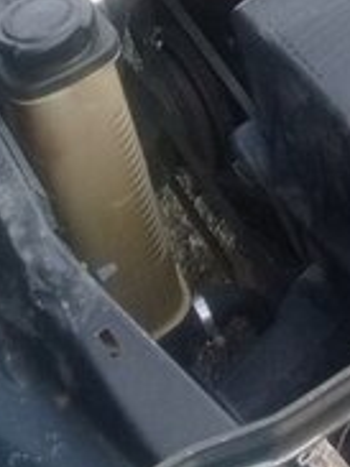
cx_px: 353
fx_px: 1134
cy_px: -130
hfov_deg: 17.1
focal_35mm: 84
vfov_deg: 21.2
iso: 64
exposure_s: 1/50
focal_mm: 3.3
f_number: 2.2
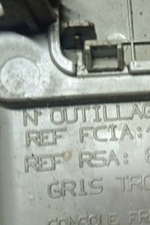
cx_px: 154
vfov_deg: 34.3
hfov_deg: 22.4
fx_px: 362
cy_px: 142
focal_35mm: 58
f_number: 2.2
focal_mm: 3.43
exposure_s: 1/25
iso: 678
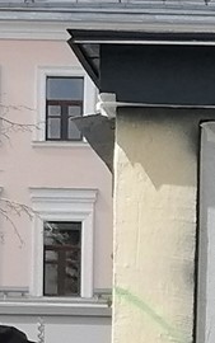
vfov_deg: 10.4
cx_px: -10
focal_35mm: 201
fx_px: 1882
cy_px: 227
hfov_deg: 6.5
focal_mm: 5.3
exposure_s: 1/1565
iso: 50
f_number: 1.8
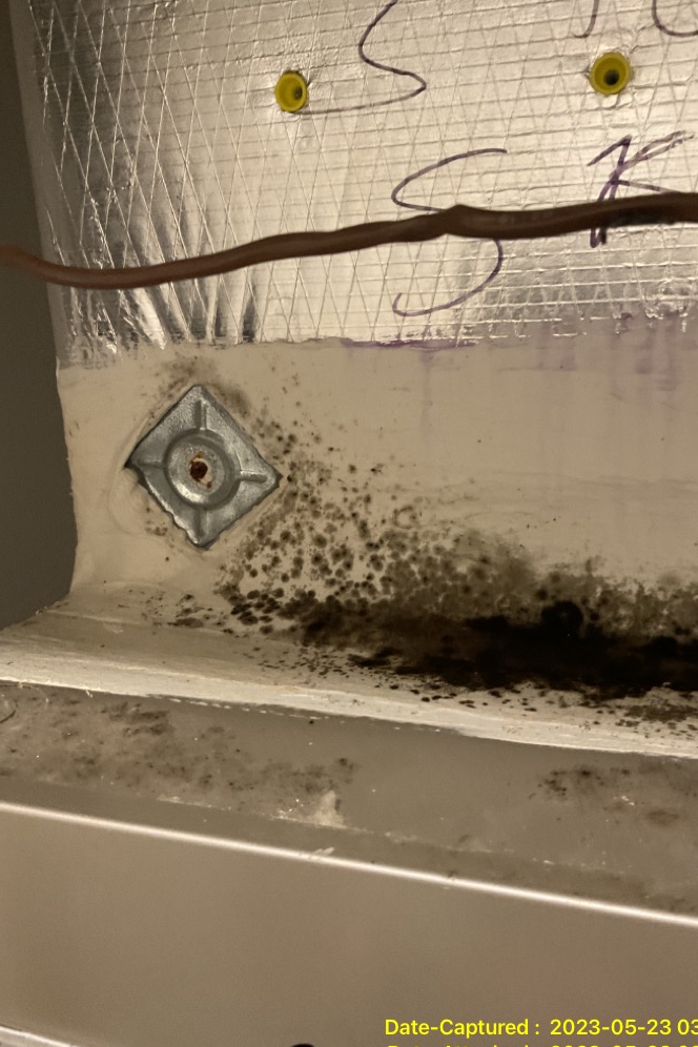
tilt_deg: -16.2
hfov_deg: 42.3
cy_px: 537
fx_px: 902
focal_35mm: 31
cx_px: 374
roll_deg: +0.4
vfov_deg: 60.3
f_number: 1.8
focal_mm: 3
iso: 160
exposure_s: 1/60
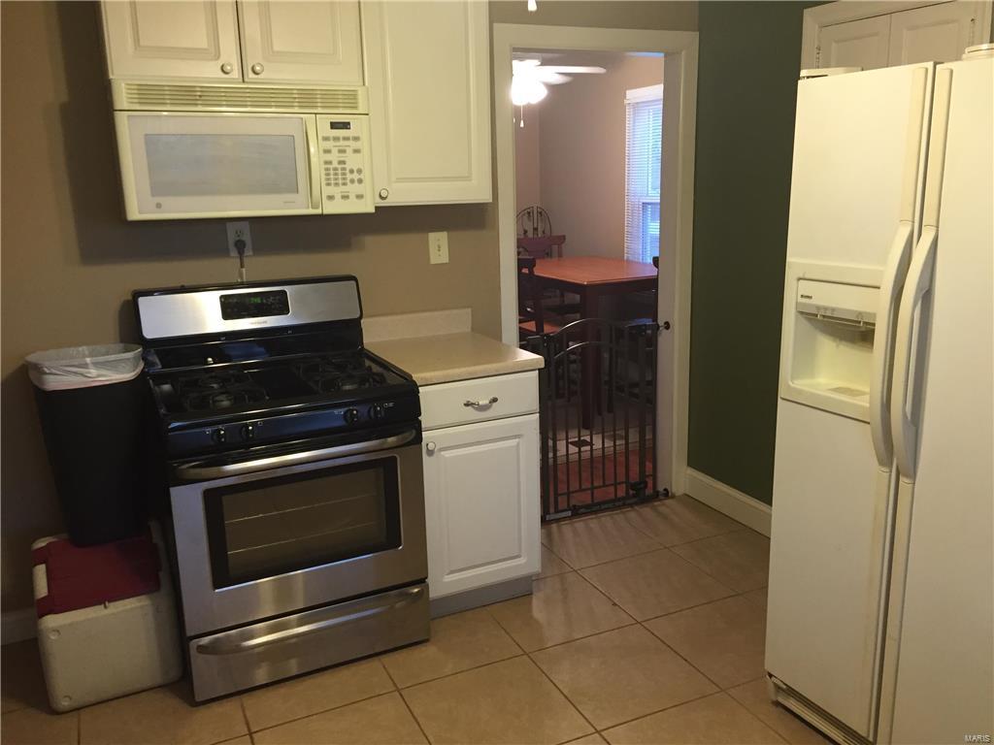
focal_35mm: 29
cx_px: 497
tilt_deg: -13.9
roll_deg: +1.4
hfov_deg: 61.7
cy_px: 372
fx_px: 833
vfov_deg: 48.2
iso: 125
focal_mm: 4.15
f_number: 2.2
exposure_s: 1/30
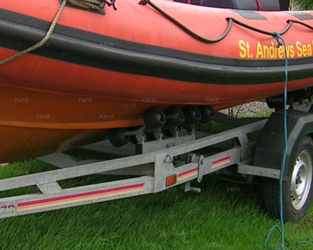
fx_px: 917
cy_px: 87
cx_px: 104
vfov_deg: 15.5
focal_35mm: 99
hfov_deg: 19.3
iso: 50
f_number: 2.8
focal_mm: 5.4
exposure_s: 1/371
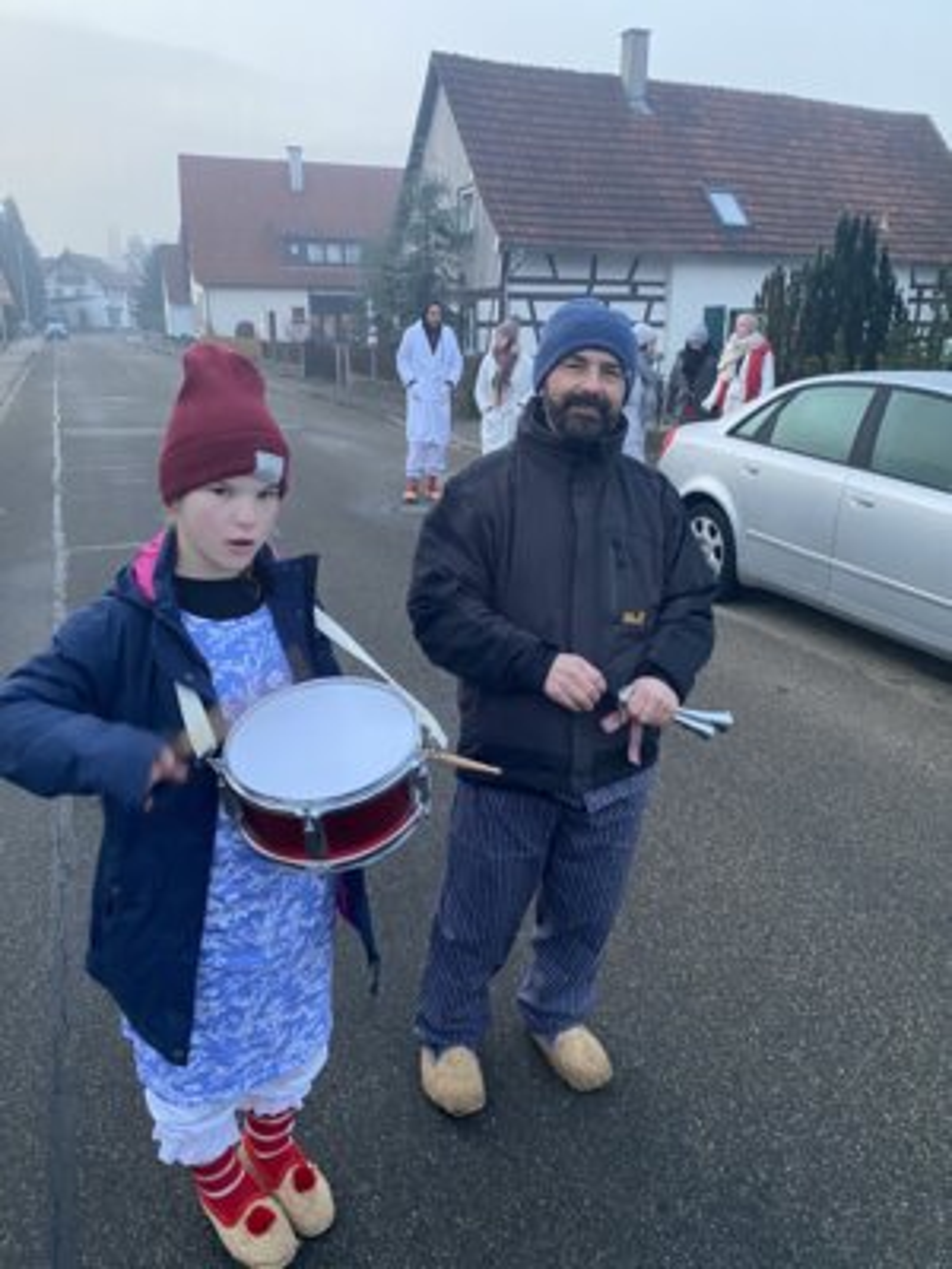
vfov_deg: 67.3
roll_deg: +0.7
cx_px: 476
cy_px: 634
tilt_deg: -15.6
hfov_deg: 53.1
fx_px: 953
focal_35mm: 26
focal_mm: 4.25
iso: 500
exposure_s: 1/41
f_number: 1.8
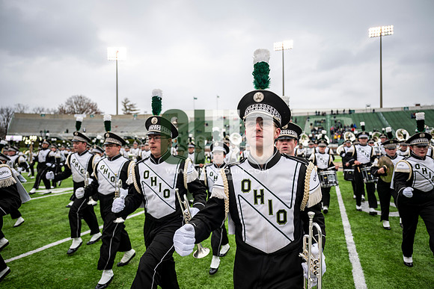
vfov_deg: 53.2
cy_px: 144
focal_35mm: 24
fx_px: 289
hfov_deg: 73.7
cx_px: 217
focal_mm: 24
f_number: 2.8
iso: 100
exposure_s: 1/500
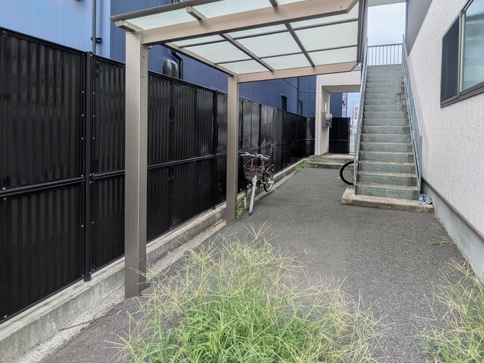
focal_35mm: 20
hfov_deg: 81.3
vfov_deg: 65.0
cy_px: 136
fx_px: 280
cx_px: 276
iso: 51
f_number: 2.2
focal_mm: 1.83
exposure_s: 1/796
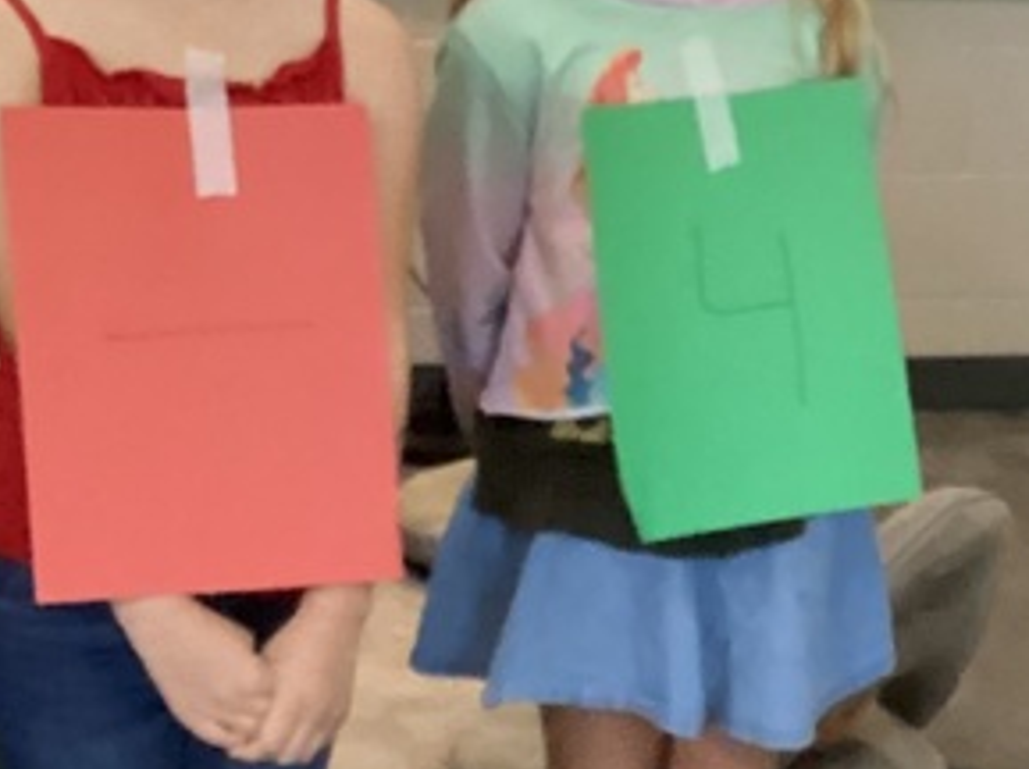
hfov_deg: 17.5
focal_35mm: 110
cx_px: 1018
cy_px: 502
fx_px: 3266
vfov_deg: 13.4
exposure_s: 1/30
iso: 640
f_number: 2.4
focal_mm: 3.3
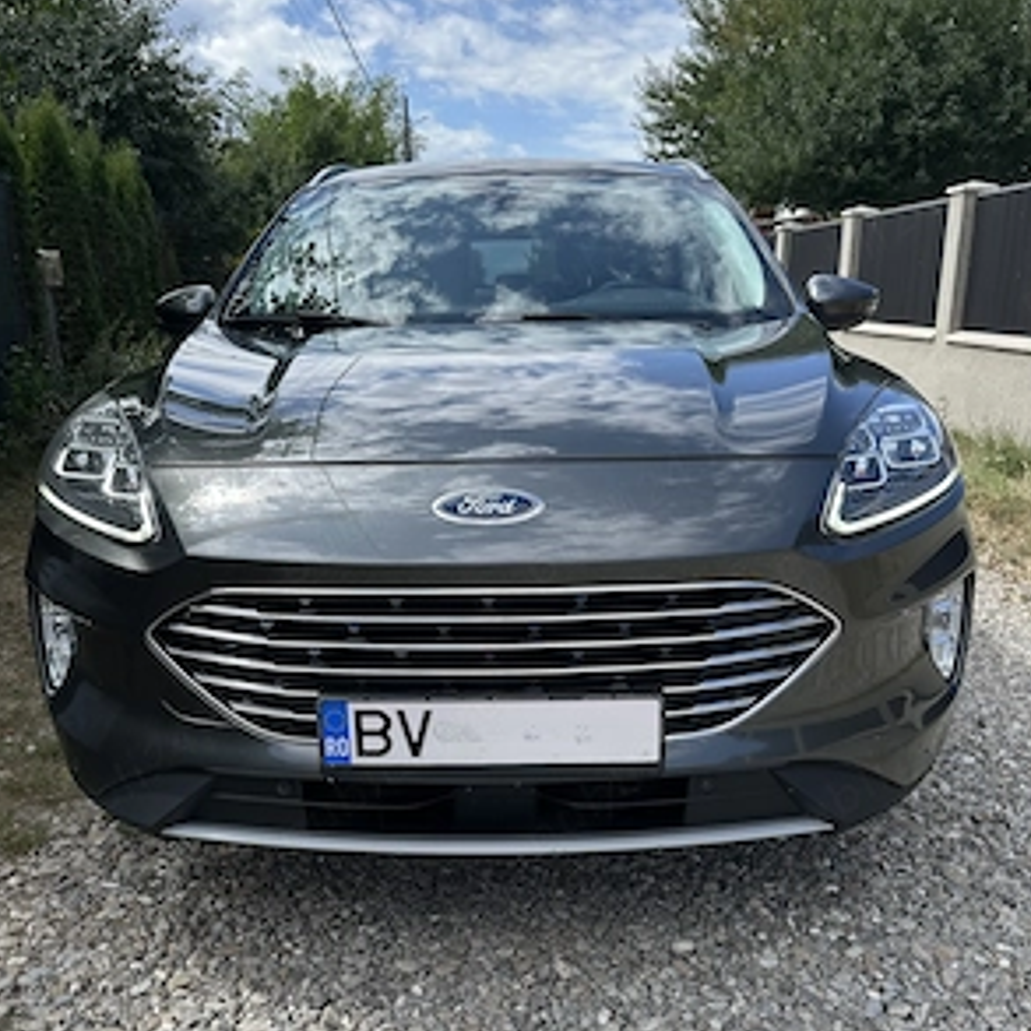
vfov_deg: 55.6
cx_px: 514
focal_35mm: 29
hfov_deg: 55.6
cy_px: 559
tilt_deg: -15.7
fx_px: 977
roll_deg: -0.8
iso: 80
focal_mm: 6.86
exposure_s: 1/2252
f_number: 1.78
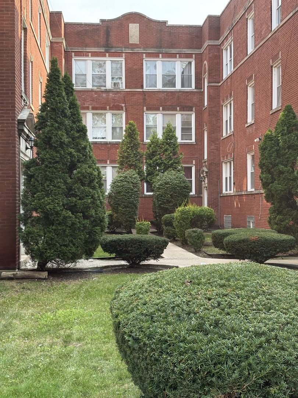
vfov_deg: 36.8
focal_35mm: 52
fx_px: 597
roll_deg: +0.7
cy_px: 199
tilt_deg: +5.0
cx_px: 149
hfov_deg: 28.0
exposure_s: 1/395
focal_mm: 5.96
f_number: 1.6
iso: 40
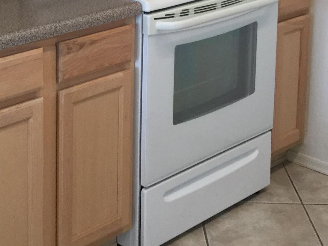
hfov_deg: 22.9
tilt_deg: -9.9
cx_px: 101
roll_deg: -2.6
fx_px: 806
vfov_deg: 16.6
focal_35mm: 85
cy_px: -49
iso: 80
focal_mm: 3.3
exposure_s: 1/30
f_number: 2.4
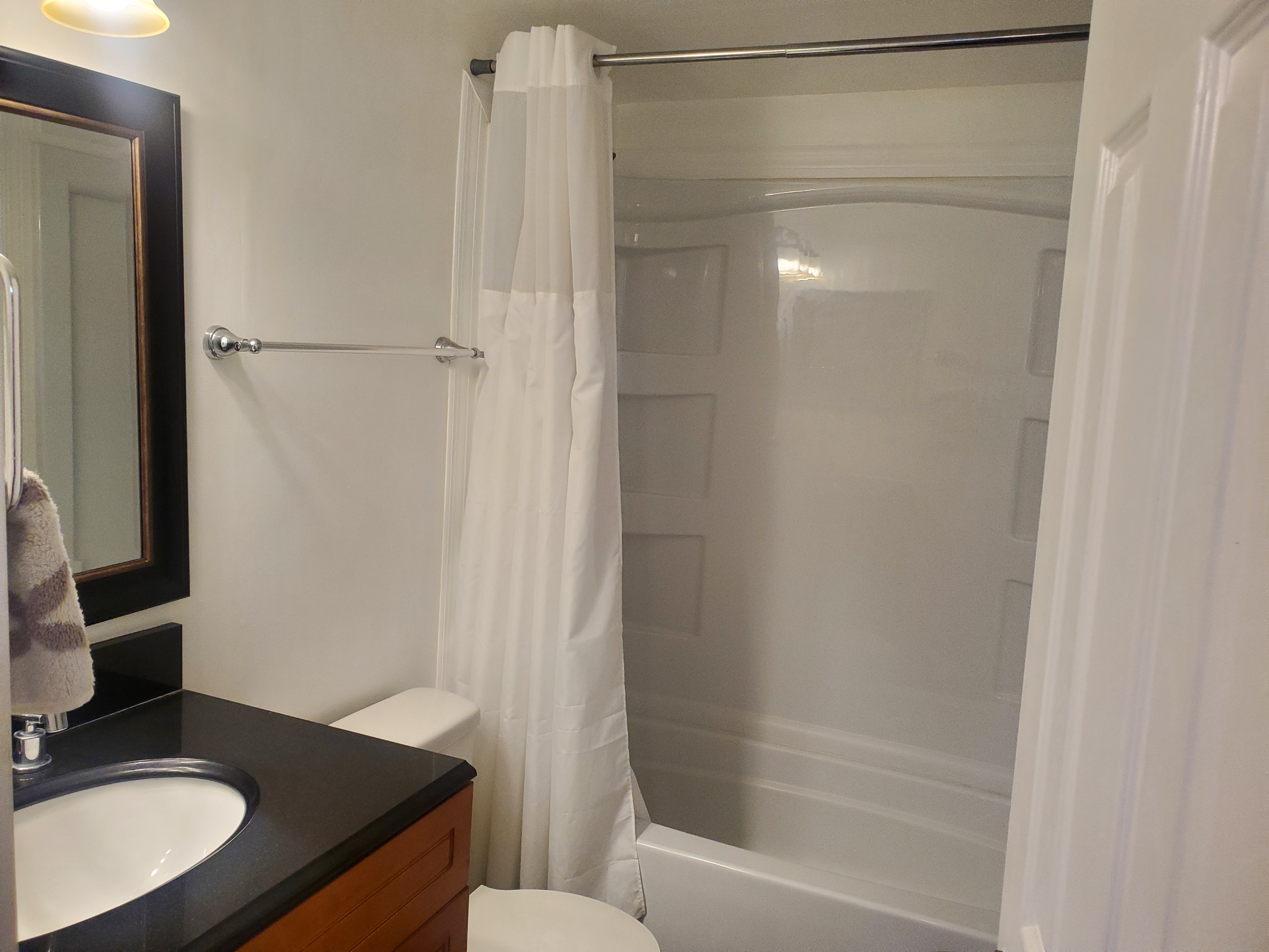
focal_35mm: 26
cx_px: 634
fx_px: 953
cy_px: 476
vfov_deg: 53.1
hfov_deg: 67.3
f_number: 2.4
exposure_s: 1/120
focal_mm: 4.3
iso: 320
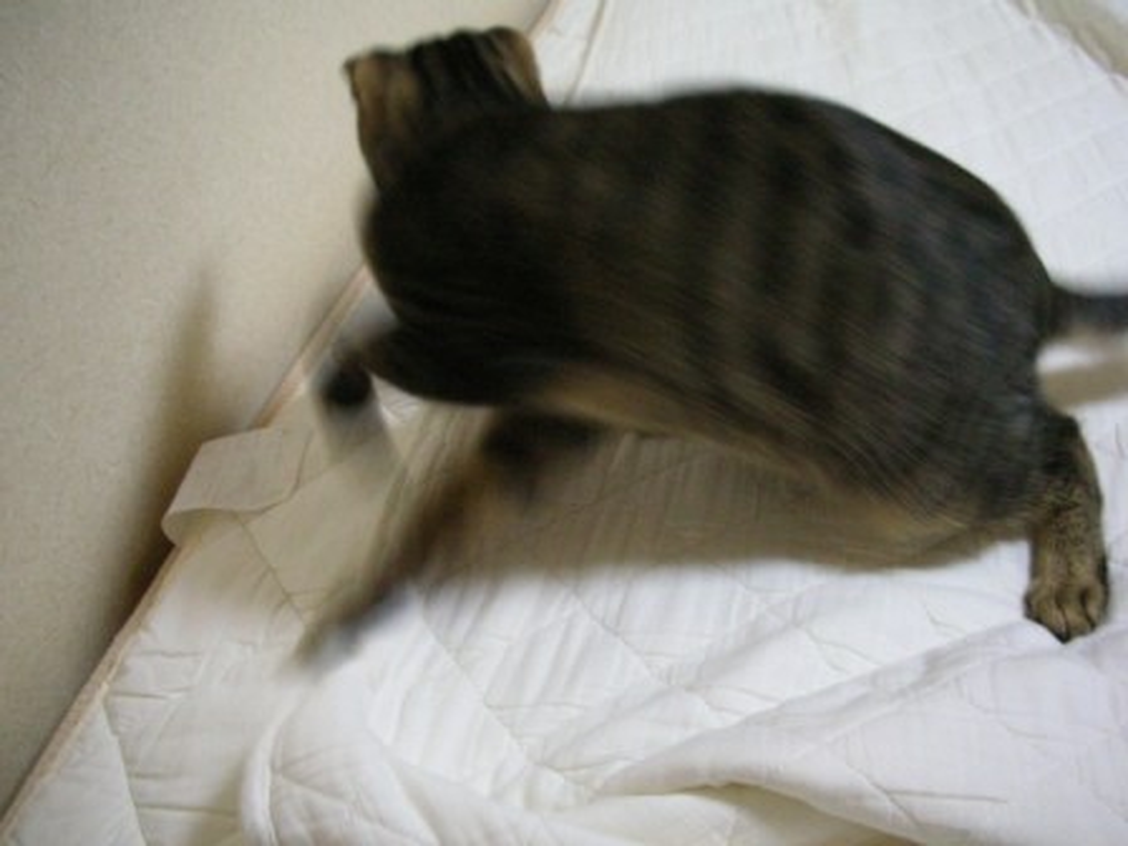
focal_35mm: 35
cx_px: 564
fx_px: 1141
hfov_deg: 52.6
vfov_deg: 40.7
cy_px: 423
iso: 400
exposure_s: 1/35.8
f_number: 3
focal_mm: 5.8
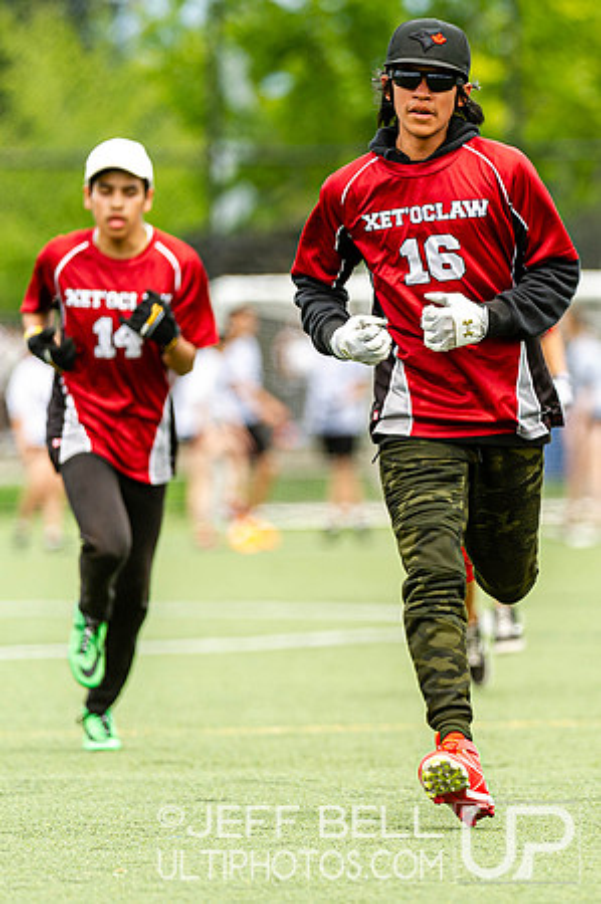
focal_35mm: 466
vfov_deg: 4.4
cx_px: 436
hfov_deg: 2.9
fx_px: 11684
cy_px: 452
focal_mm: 310
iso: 220
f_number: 4
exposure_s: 1/1000
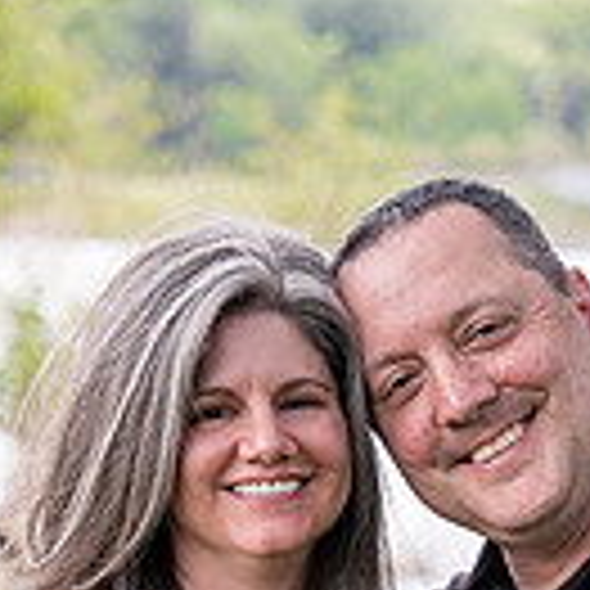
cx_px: 473
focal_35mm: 196
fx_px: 3780
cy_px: 847
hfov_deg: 8.9
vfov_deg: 8.7
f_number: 3.5
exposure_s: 1/250
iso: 160
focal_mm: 67
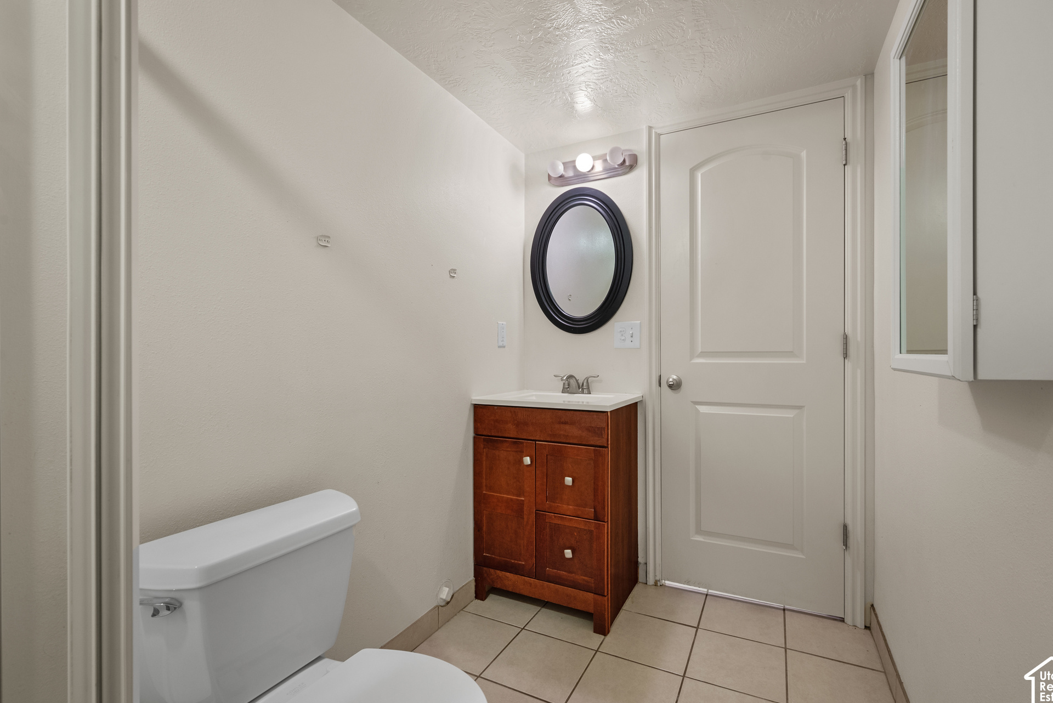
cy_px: 346
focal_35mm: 16
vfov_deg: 73.8
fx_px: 468
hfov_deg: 96.7
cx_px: 535
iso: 500
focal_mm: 15
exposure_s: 2
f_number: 8
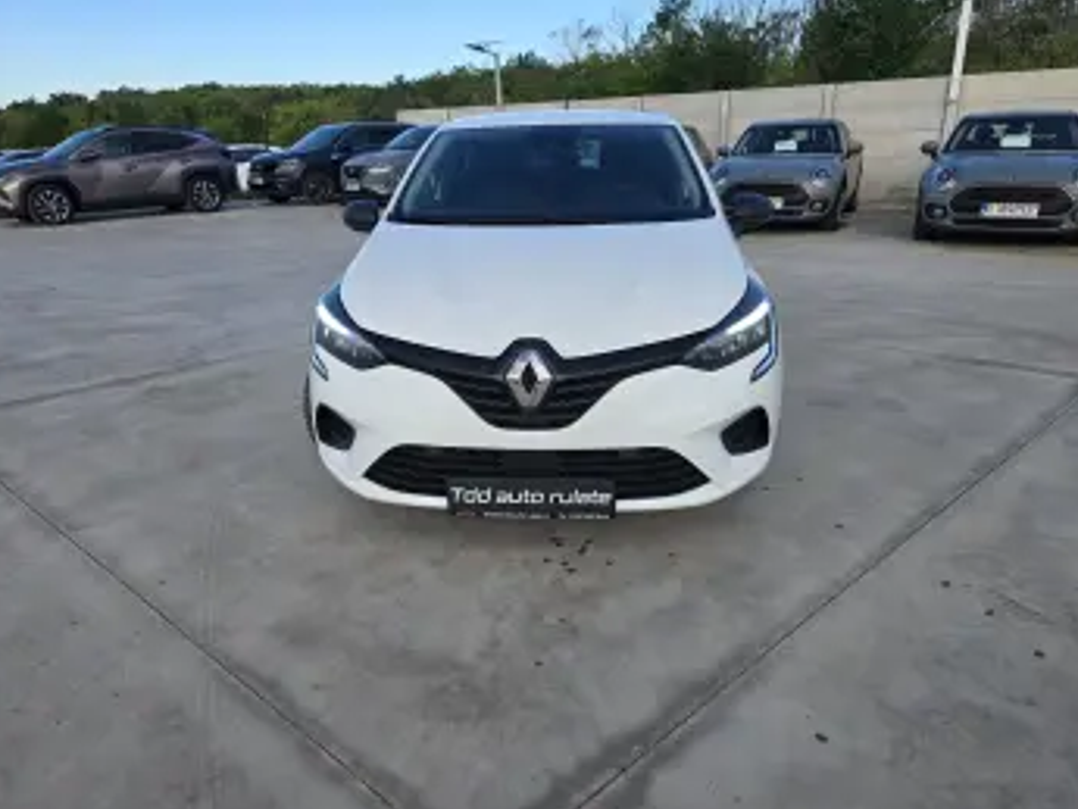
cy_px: 415
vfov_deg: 56.8
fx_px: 748
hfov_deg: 71.6
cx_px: 544
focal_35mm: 24
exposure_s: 1/366
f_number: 1.7
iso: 12
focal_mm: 6.3
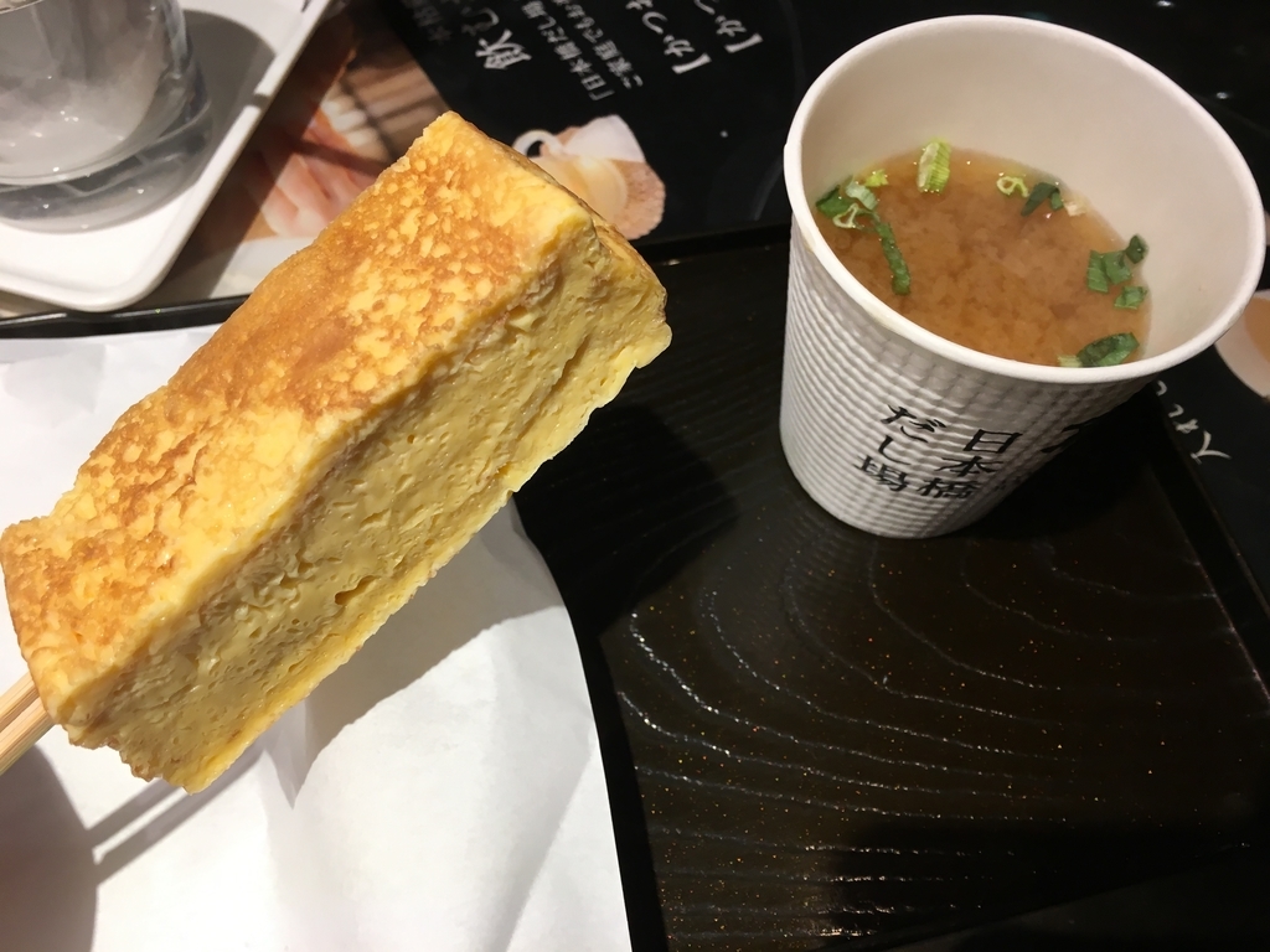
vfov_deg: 48.2
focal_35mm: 29
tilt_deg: -63.4
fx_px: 1064
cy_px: 476
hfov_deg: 61.7
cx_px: 635
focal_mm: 4.15
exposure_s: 1/40
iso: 25
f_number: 2.2
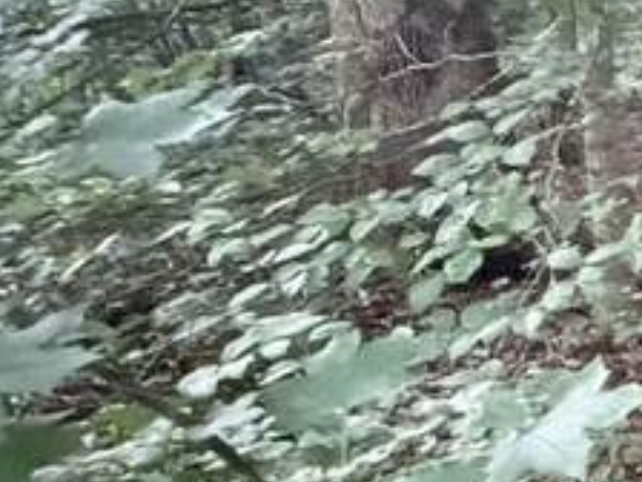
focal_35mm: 80
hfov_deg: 15.7
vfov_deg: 18.3
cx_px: 1456
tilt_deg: -6.7
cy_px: 106
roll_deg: +0.0
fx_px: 1484
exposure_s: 1/43
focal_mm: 2.22
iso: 1250
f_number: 2.2
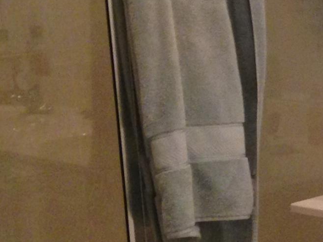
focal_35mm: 151
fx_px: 1409
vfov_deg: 9.8
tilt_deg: -6.9
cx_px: 533
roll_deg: +2.9
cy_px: 92
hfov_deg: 12.2
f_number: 2.4
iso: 200
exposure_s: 1/20
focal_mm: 4.12
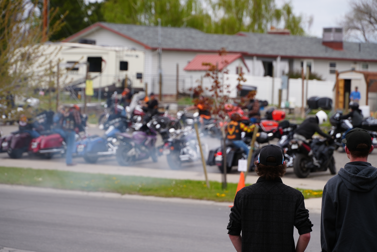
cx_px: 188
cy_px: 126
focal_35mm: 133
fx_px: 1394
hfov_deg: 15.4
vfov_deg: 10.3
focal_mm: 133
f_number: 5
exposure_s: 1/250
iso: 80
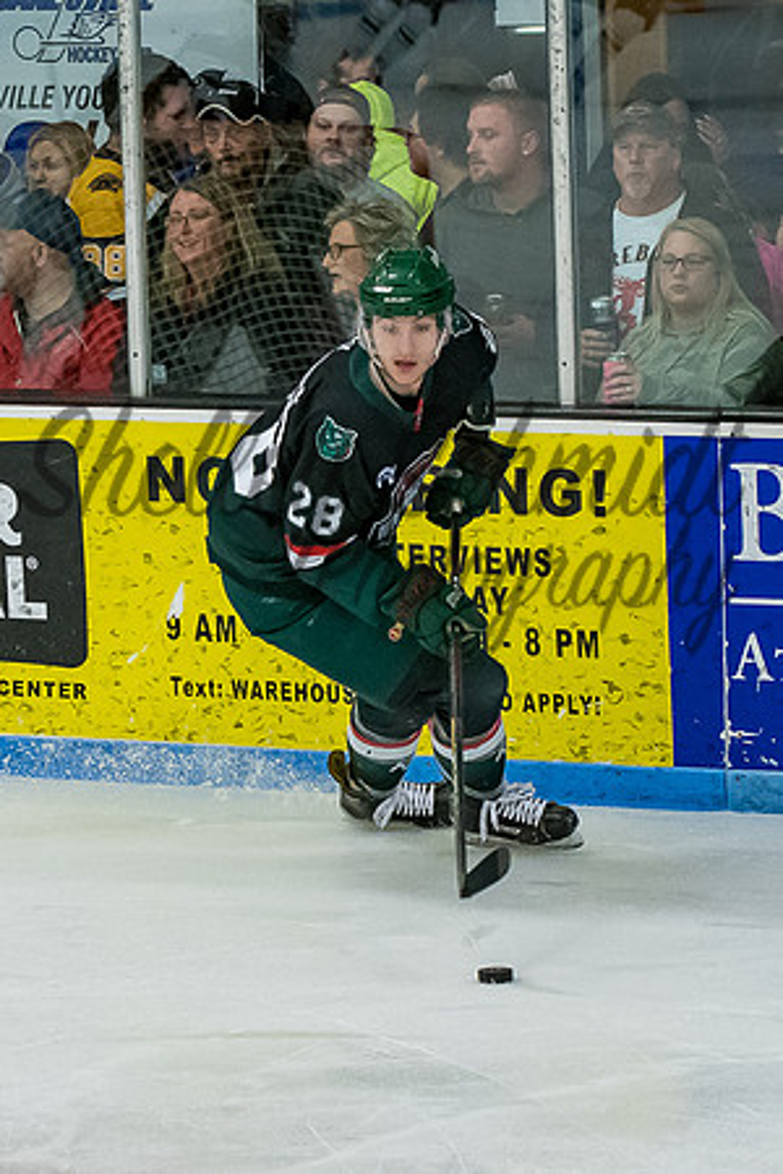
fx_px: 8425
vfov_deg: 8.0
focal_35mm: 258
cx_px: 353
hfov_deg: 5.3
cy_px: 539
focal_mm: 78
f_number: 3.5
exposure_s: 1/800
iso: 2500
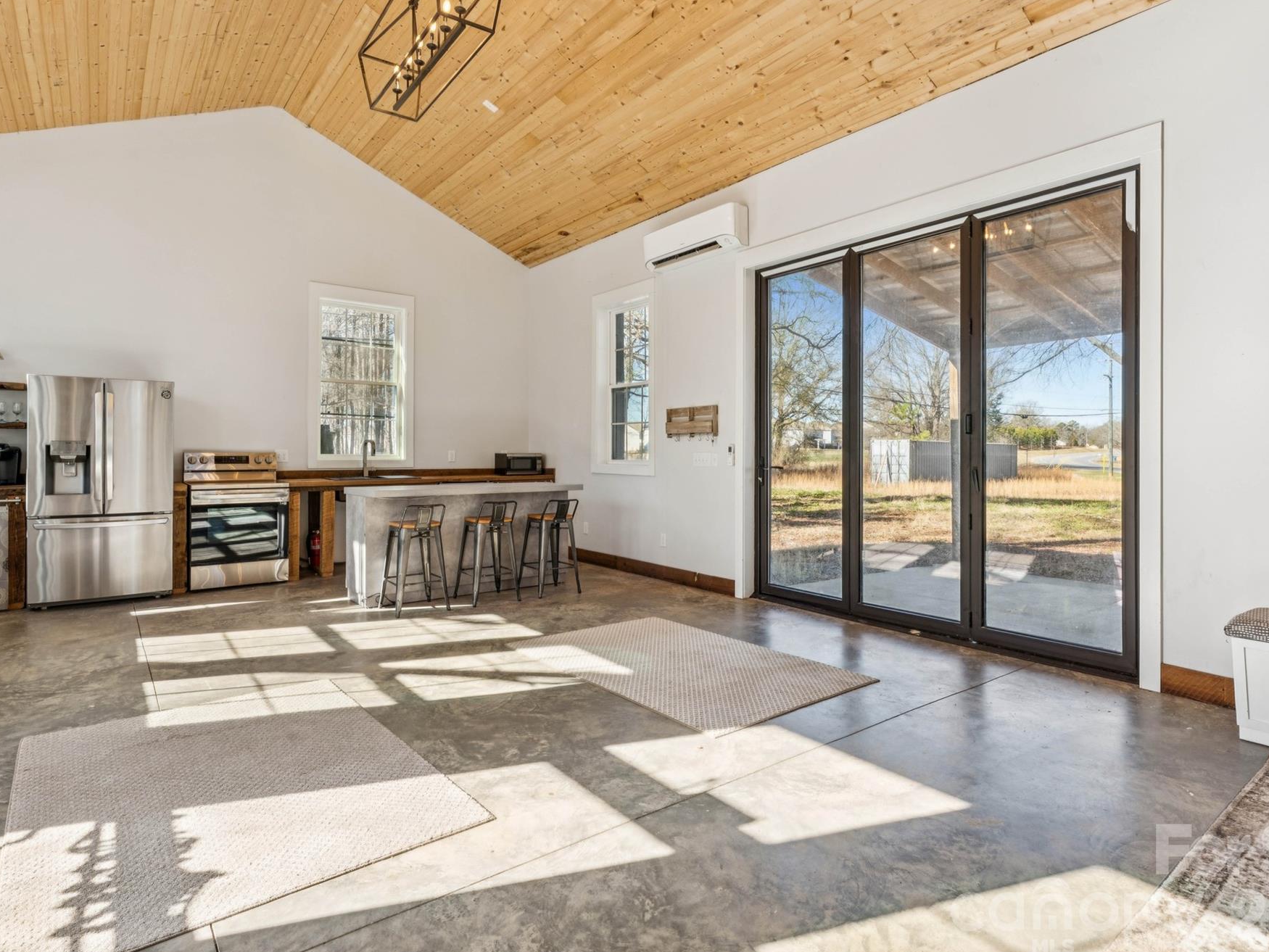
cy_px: 472
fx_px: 693
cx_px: 645
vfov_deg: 69.0
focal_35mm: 19
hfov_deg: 85.0
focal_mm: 16.8
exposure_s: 1/13
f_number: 11
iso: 100
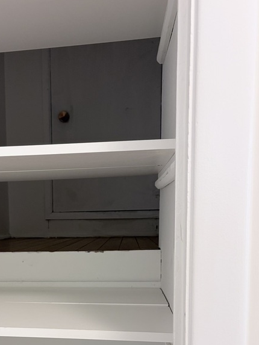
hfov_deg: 28.9
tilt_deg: -5.3
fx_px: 489
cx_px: 43
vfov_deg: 37.4
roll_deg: +1.4
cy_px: 281
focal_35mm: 49
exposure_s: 1/60
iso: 125
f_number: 1.6
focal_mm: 5.96
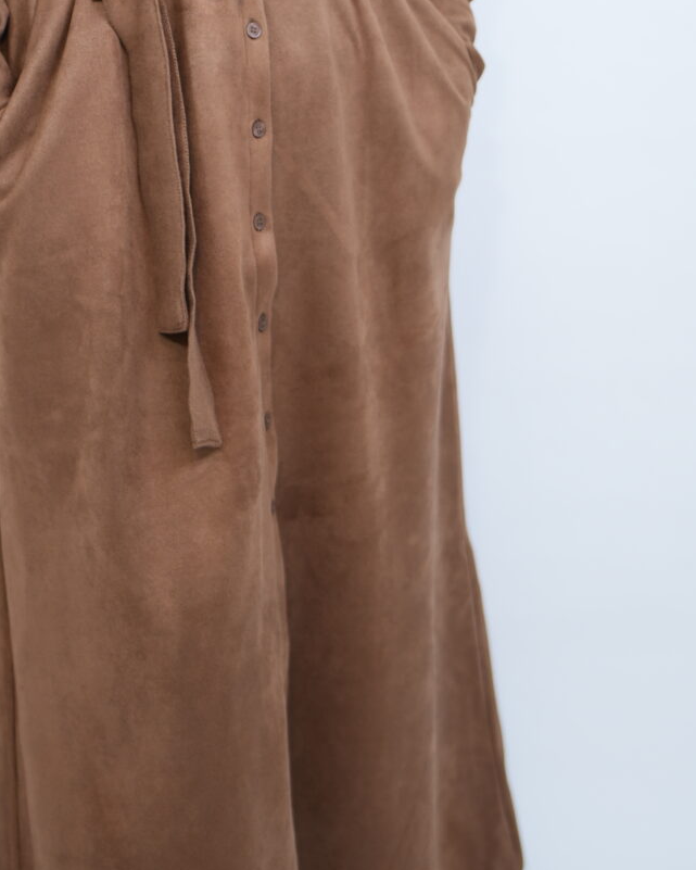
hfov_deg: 14.6
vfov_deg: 18.0
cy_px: 66
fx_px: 2703
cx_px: 178
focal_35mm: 105
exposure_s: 1/200
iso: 160
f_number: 1.4
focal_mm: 35
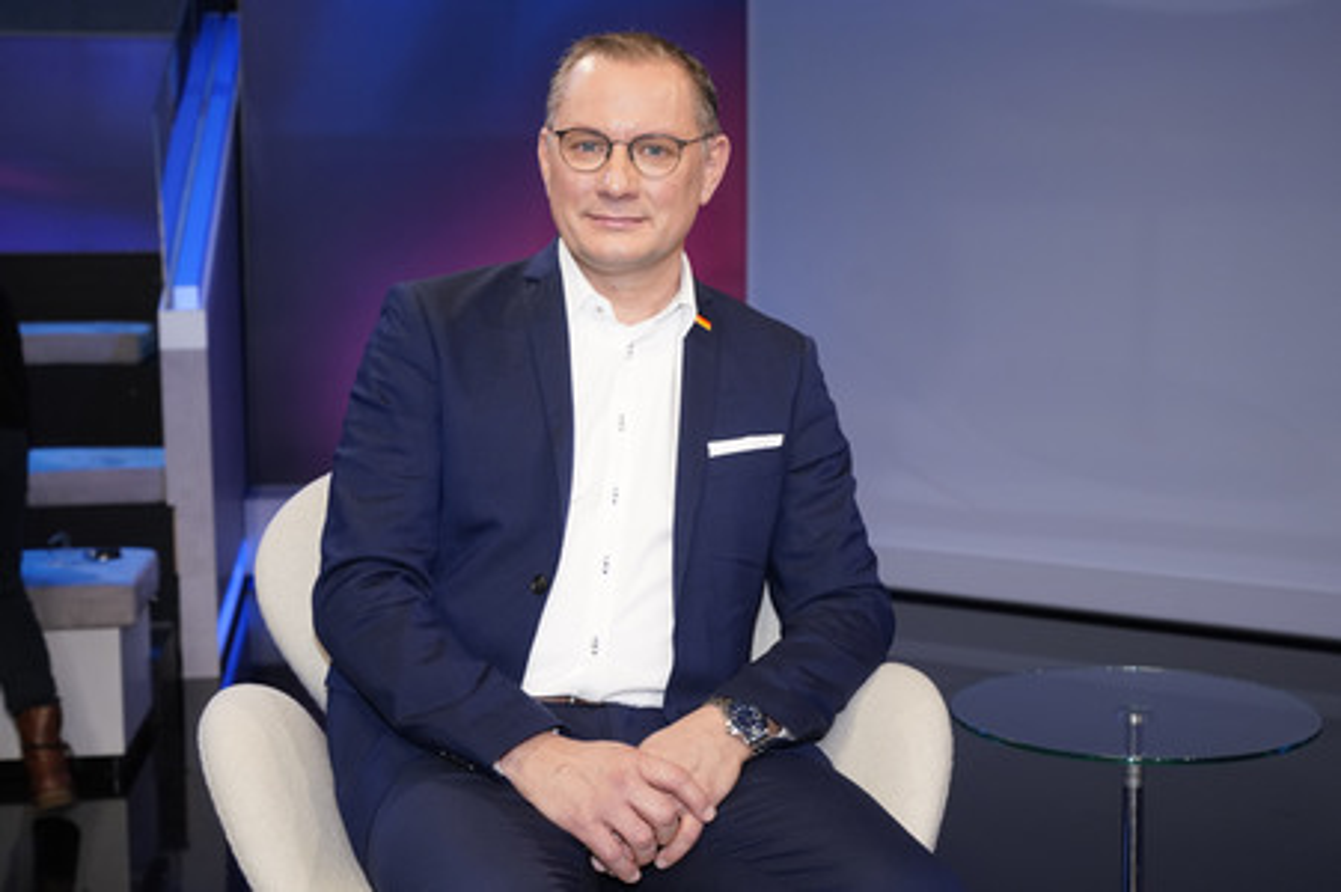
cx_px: 670
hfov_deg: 42.8
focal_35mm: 46
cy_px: 446
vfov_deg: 29.2
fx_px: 1712
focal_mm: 46
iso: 2000
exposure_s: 1/125
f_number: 5
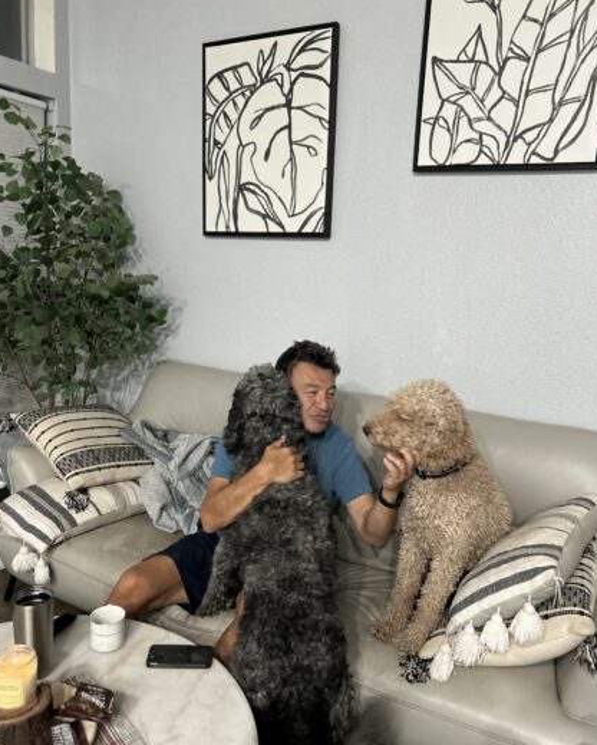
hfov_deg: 51.6
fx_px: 618
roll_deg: -3.2
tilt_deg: -11.4
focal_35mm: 28
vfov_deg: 62.2
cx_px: 303
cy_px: 375
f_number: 1.5
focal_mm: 5.7
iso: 640
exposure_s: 1/40
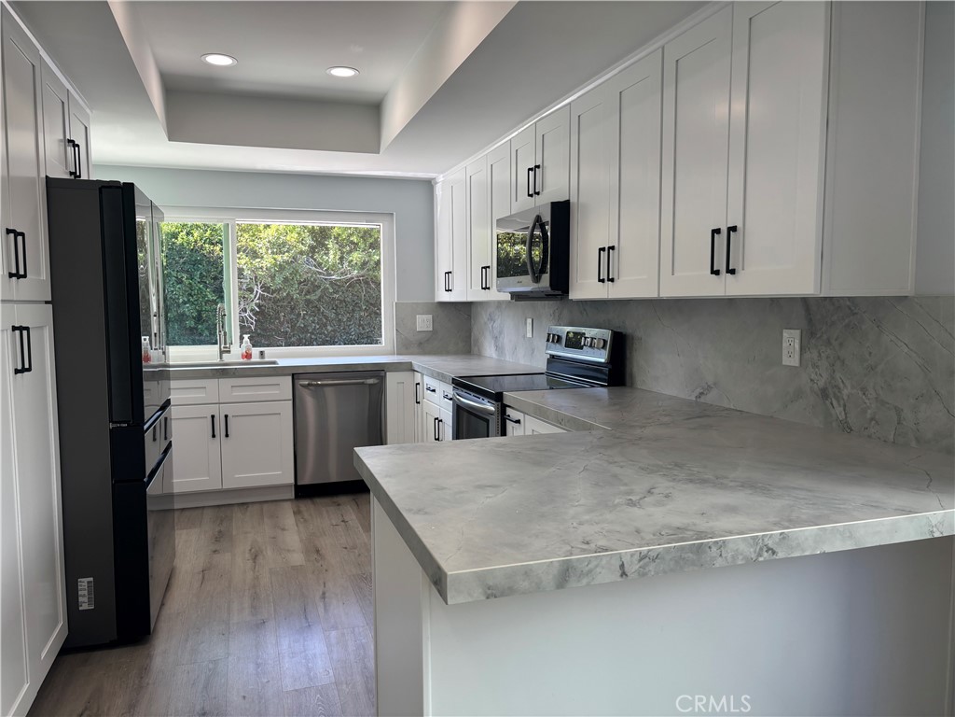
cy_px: 358
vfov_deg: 53.1
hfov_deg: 67.3
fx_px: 717
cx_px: 478
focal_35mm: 26
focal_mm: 5.96
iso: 40
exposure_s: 1/120
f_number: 1.6
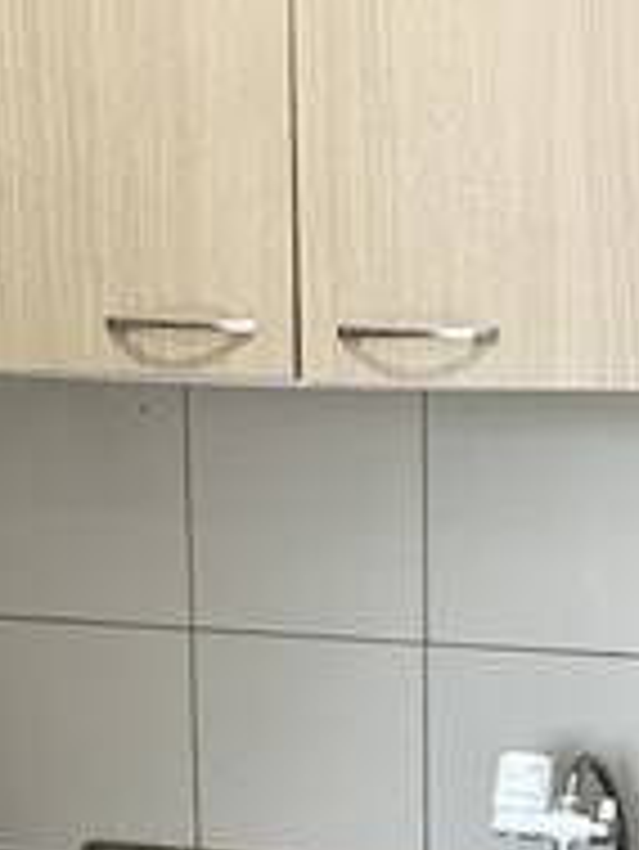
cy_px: 733
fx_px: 1967
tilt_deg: -9.6
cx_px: 738
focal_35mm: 80
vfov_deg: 23.9
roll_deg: -1.6
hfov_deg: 17.7
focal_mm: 2.22
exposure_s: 1/60
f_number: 2.2
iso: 500
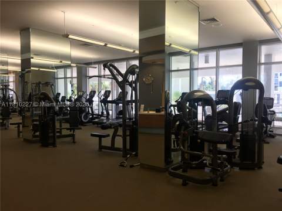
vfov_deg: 48.2
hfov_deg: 61.7
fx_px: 236
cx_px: 141
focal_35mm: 29
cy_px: 106
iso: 32
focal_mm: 4.15
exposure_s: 1/50
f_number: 2.2
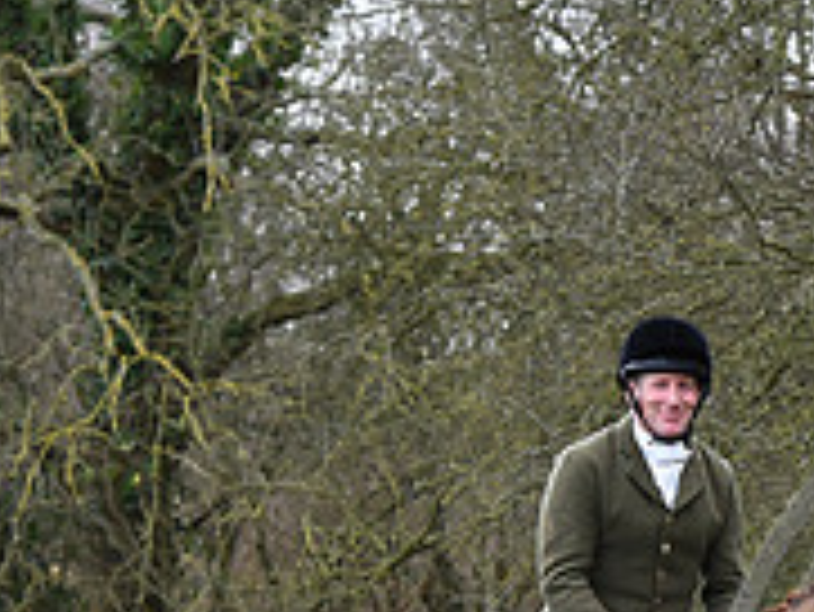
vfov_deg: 4.4
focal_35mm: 339
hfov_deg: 5.8
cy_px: 711
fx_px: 7977
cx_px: 1120
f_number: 5.6
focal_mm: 110
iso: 2000
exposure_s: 1/1250
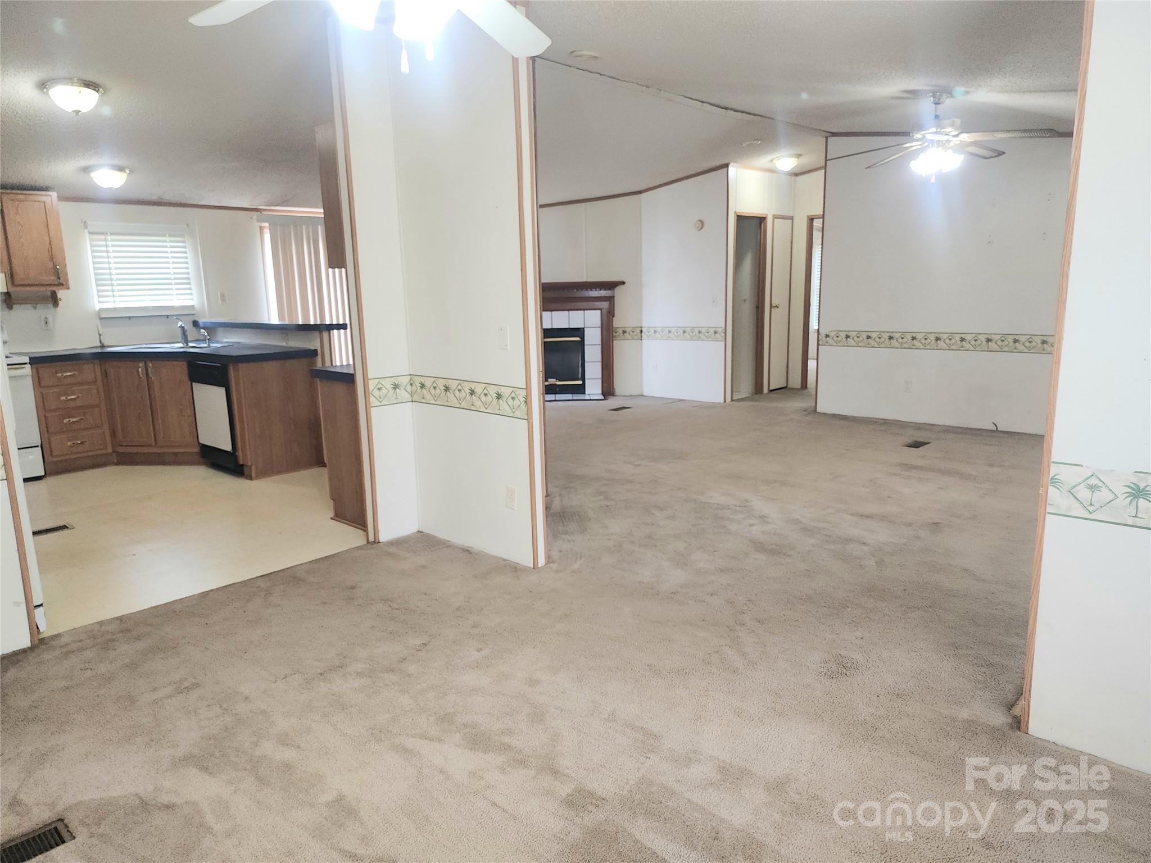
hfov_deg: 73.9
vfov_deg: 58.9
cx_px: 576
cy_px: 432
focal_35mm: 23
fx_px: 765
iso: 100
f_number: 1.8
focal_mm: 6.4
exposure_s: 1/40
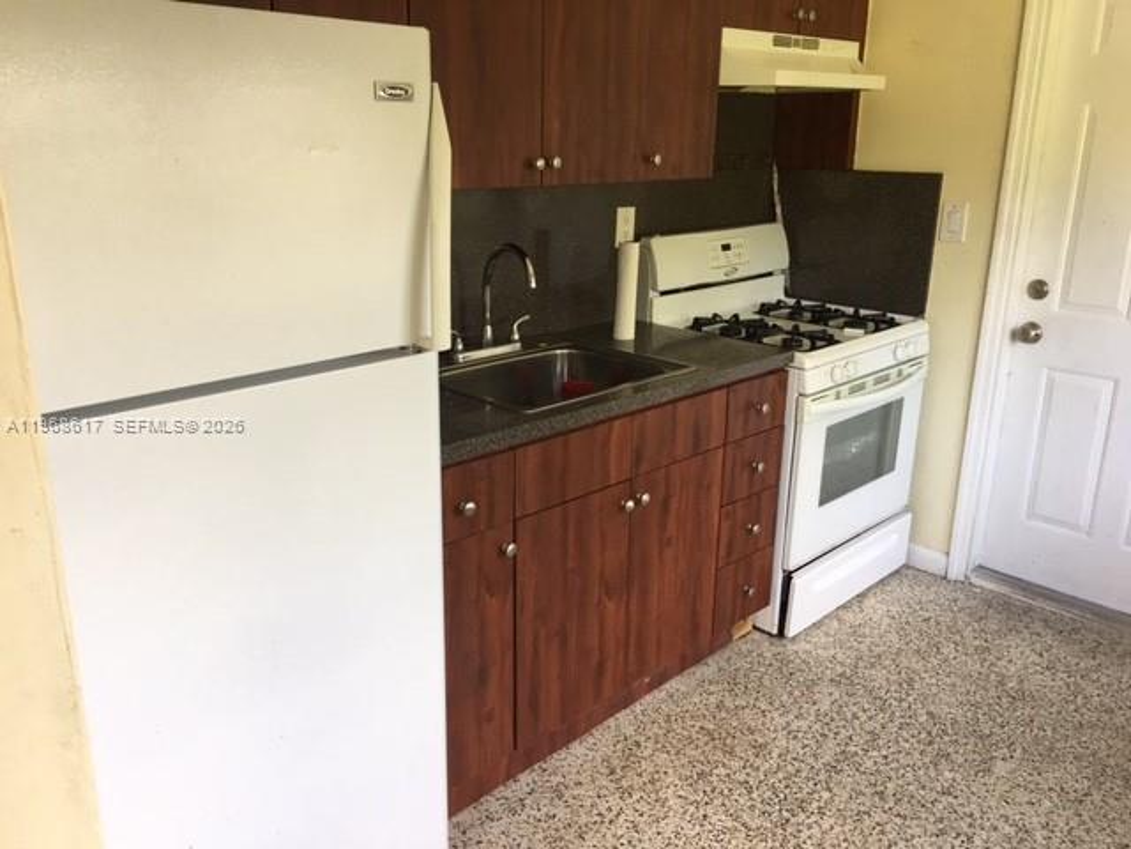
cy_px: 424
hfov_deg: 61.7
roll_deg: -0.5
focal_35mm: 29
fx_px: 948
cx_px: 566
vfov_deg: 48.2
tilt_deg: -14.6
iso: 25
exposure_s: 1/30
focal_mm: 4.15
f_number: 2.2
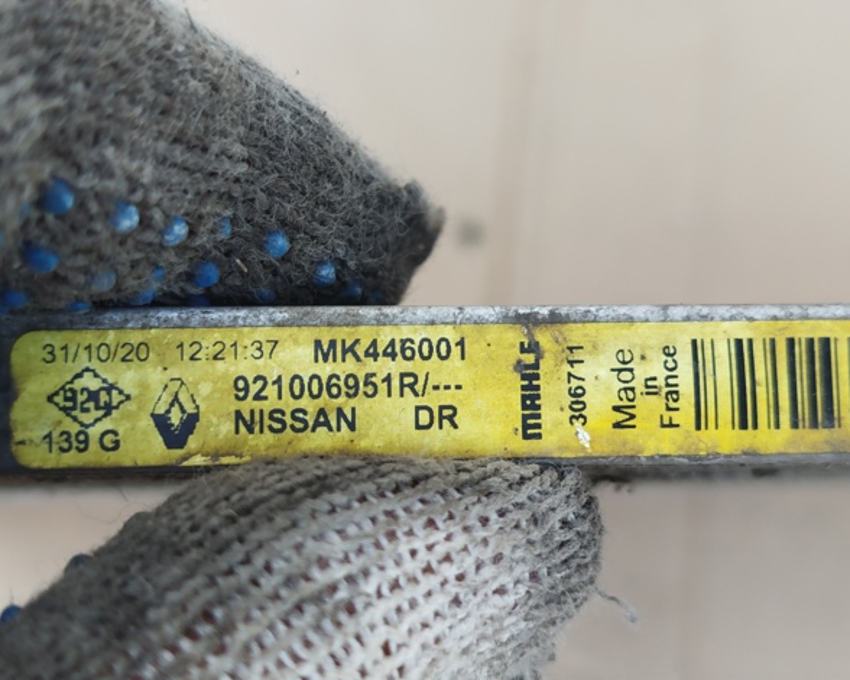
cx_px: 425
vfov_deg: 29.7
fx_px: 1283
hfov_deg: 36.7
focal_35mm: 51
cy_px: 339
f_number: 1.7
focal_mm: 5.31
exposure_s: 1/50
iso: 125
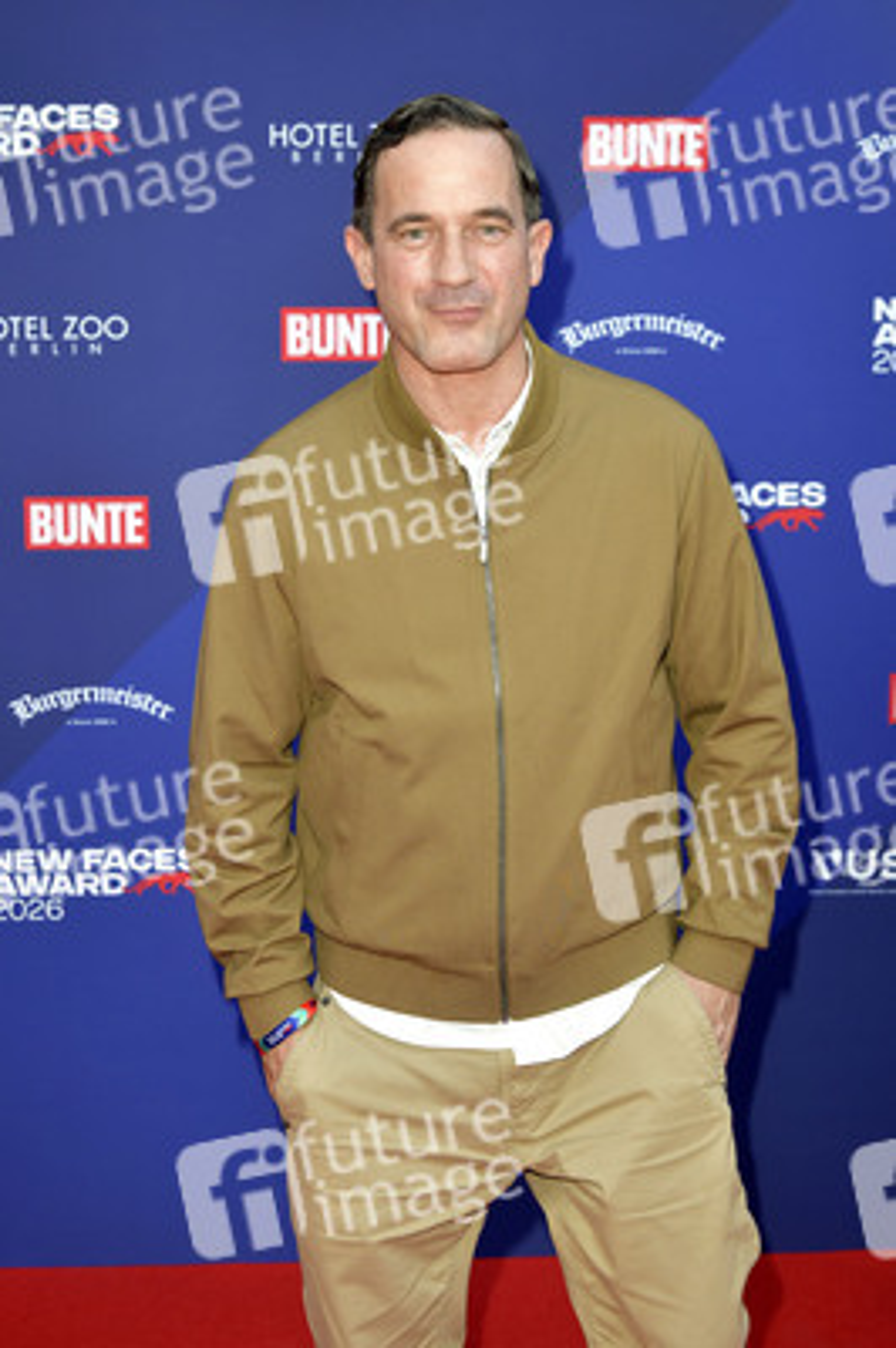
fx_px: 1870
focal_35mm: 50
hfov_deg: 26.9
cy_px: 674
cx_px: 448
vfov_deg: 39.6
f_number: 6.3
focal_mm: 50
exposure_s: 1/200
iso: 640
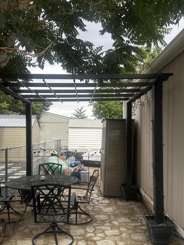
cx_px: 86
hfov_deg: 42.9
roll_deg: -0.5
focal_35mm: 33
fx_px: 234
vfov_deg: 55.3
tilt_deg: -1.2
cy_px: 135
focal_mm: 6.86
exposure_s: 1/1119
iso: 80
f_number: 1.78
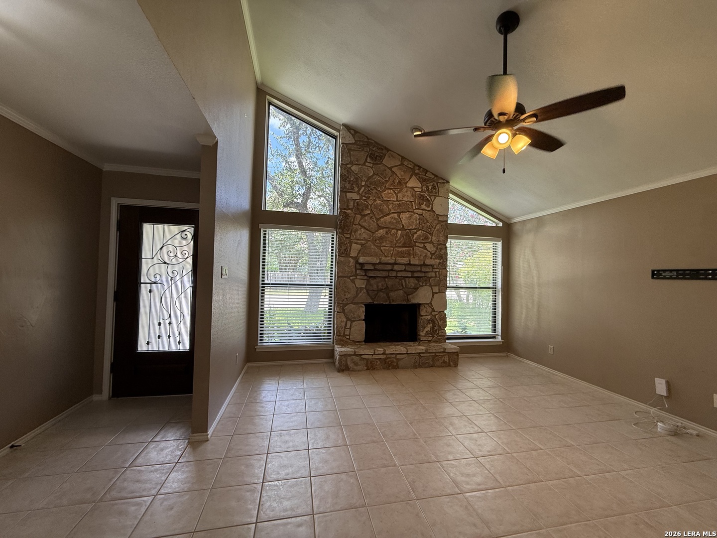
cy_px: 269
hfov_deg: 102.1
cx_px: 358
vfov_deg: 85.7
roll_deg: -1.6
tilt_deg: +1.1
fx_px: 290
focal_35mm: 14
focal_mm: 2.22
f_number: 2.2
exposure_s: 1/120
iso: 80
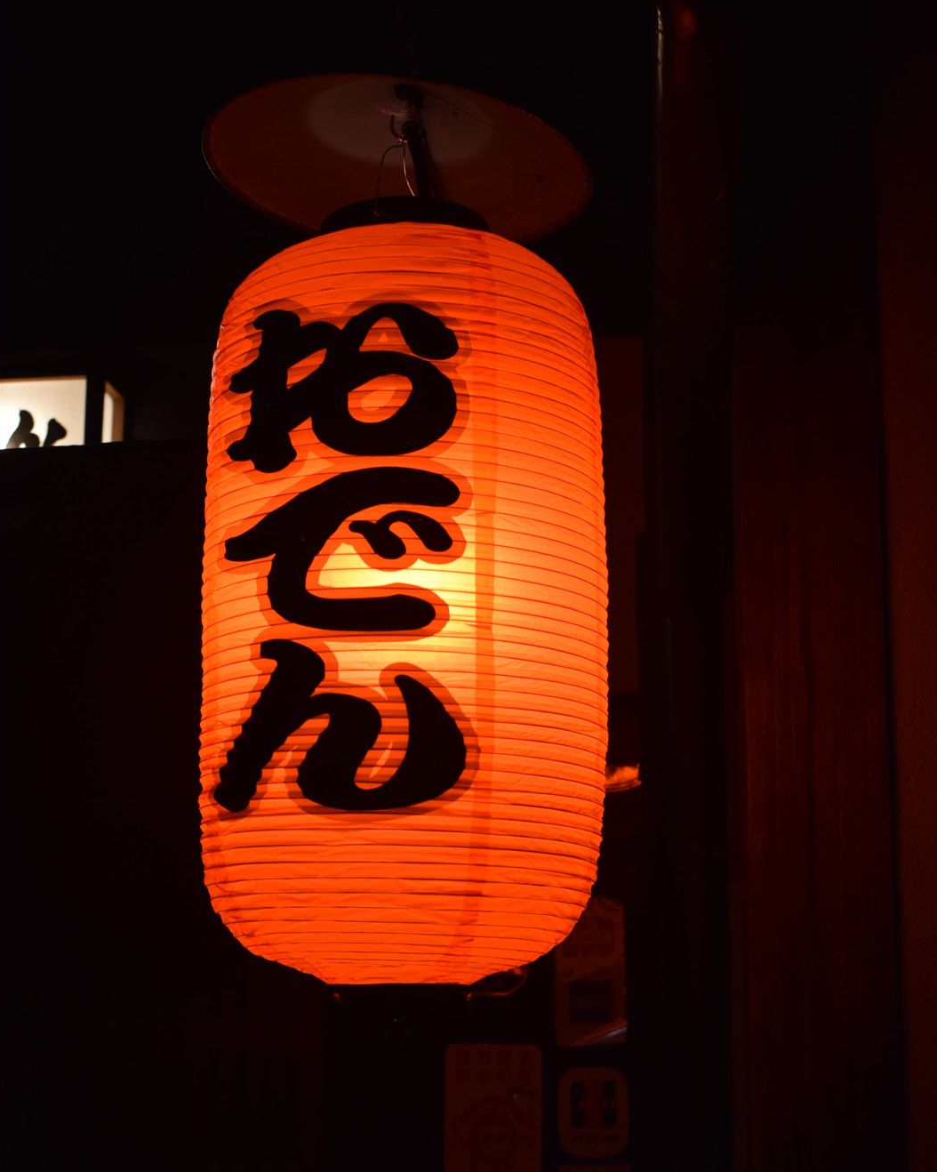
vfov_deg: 37.6
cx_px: 468
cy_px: 667
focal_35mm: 50
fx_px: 1719
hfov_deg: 30.5
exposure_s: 1/125
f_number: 5.6
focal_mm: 29
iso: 400
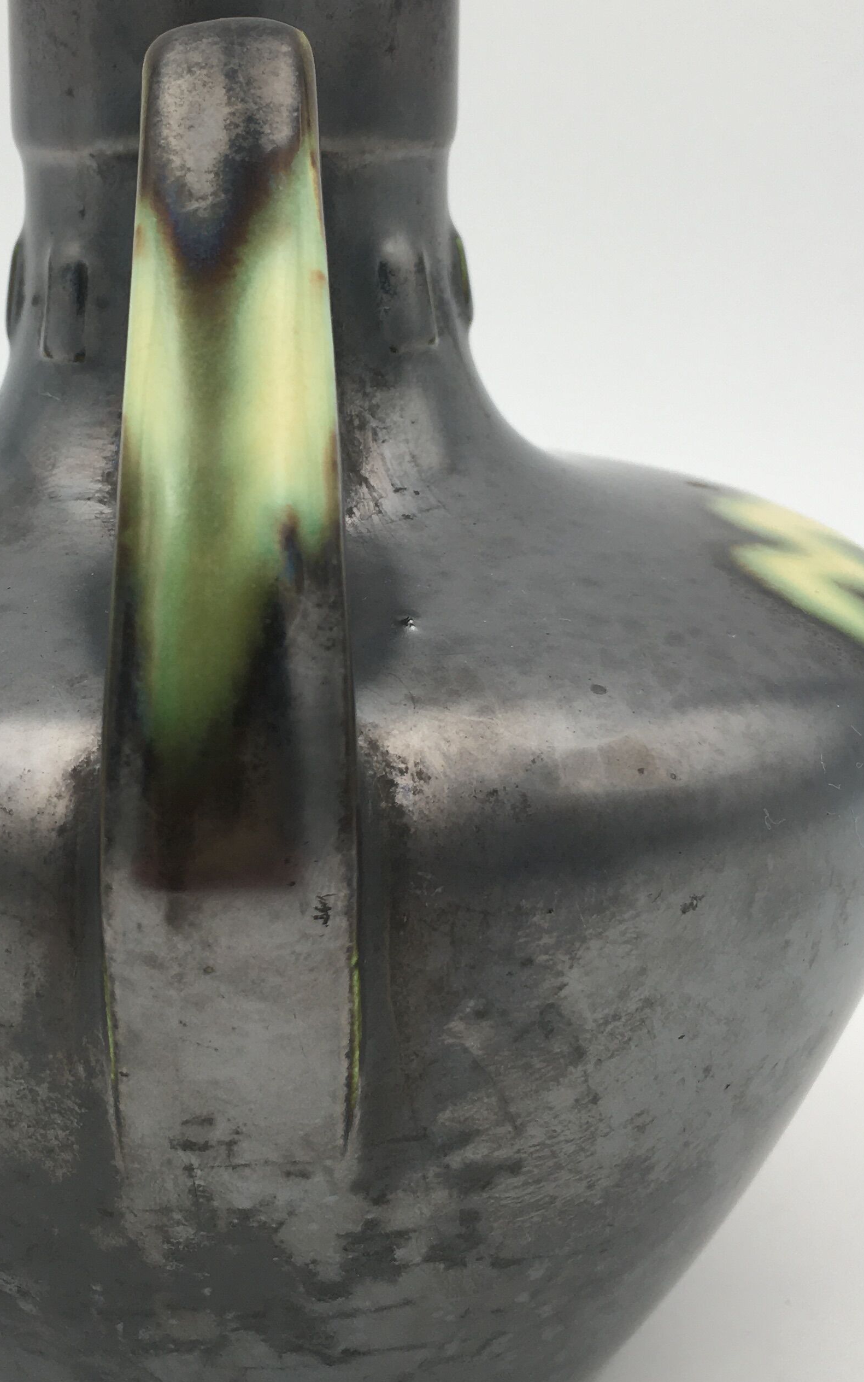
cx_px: 237
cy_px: 586
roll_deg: +0.5
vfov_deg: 40.9
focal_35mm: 49
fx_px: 1846
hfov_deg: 26.1
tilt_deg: -12.3
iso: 25
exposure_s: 1/120
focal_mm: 4.15
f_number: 2.2
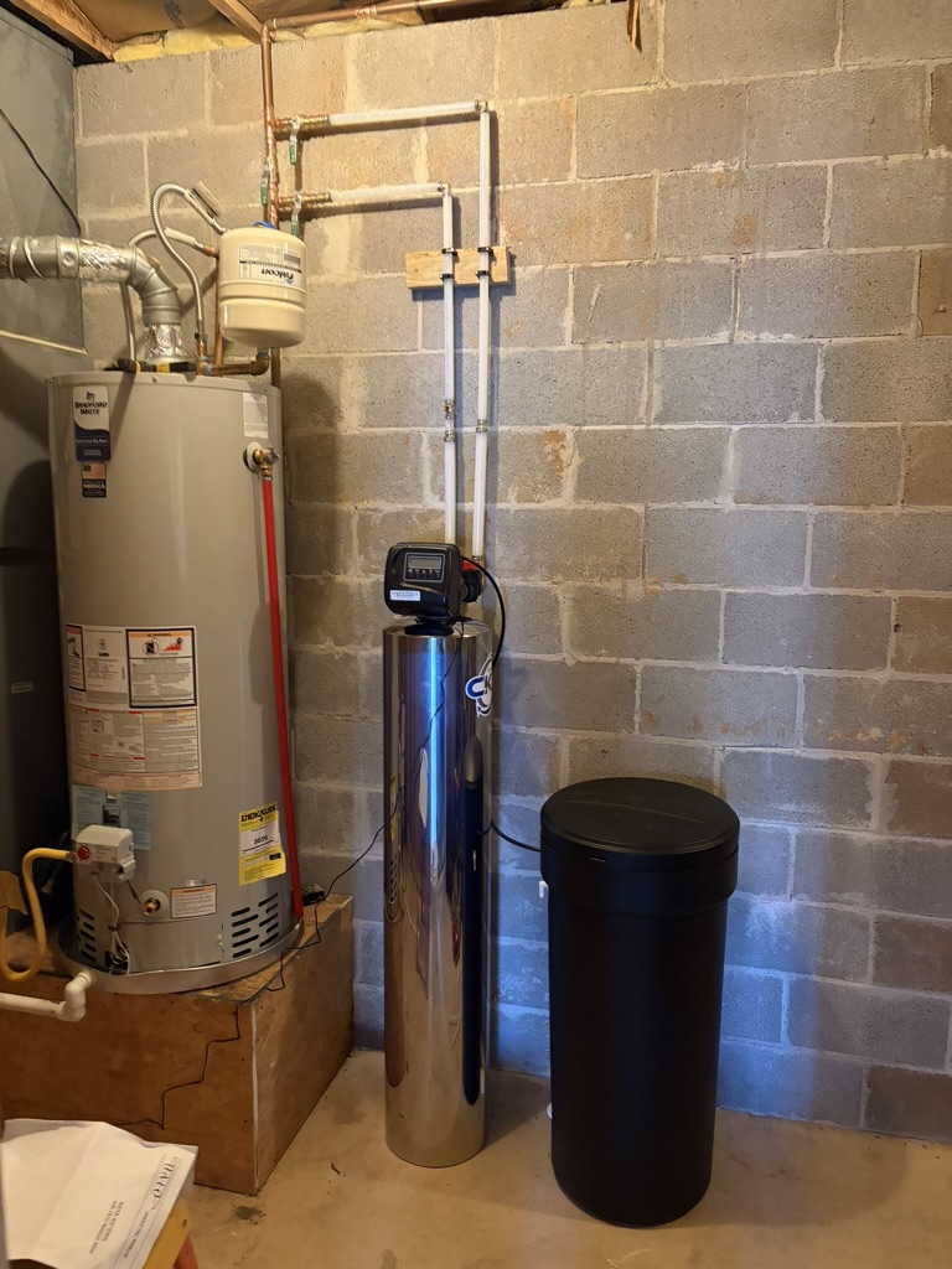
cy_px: 634
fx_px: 953
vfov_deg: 67.3
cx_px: 476
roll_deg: -0.7
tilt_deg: -5.1
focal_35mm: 26
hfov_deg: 53.1
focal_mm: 5.96
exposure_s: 1/30
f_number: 1.6
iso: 500
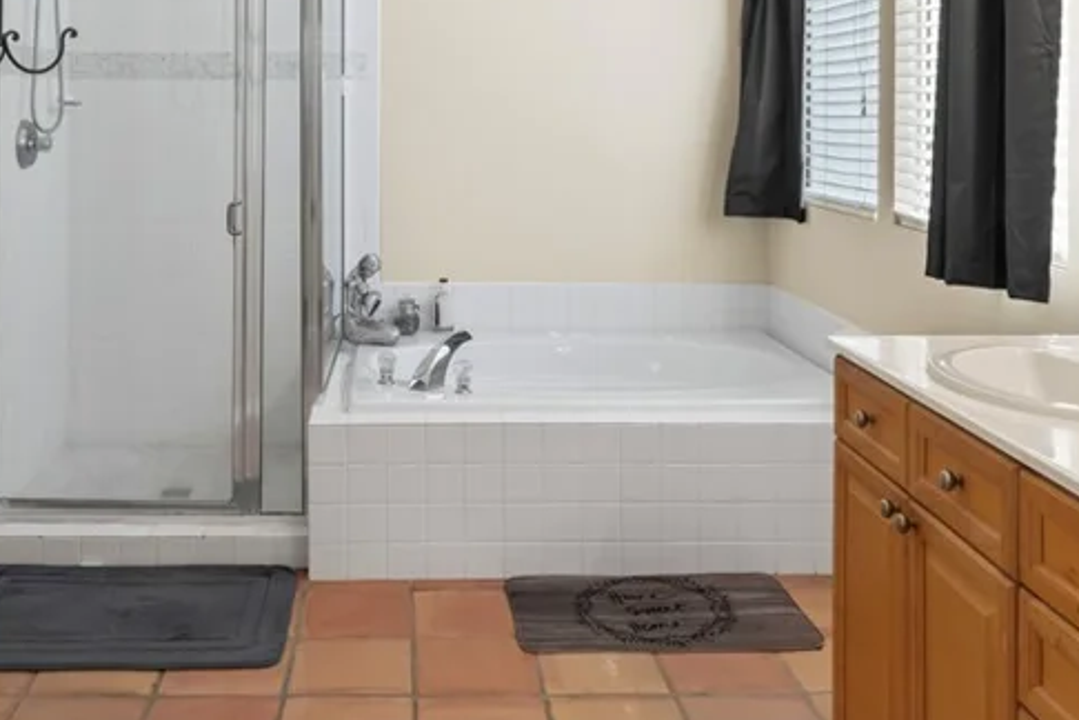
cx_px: 411
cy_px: 103
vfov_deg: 32.1
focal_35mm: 40
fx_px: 1199
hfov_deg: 48.0
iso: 400
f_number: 8
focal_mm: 19
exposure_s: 1/25
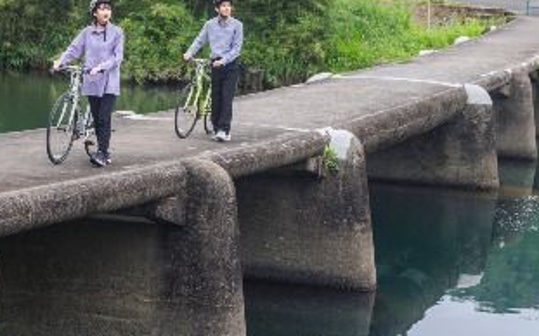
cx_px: 274
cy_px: 19
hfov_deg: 17.1
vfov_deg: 10.7
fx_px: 1791
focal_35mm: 122
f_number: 5.6
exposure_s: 1/320
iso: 500
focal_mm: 59
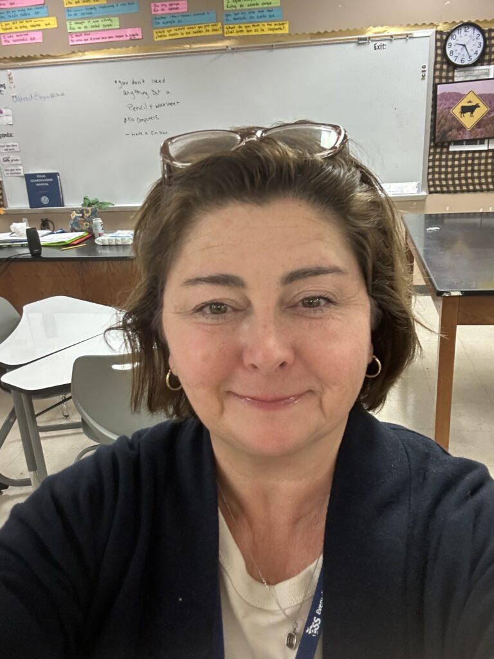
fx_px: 571
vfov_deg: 60.0
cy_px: 330
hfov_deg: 46.8
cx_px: 247
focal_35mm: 30
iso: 200
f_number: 1.9
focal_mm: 2.69
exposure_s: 1/41
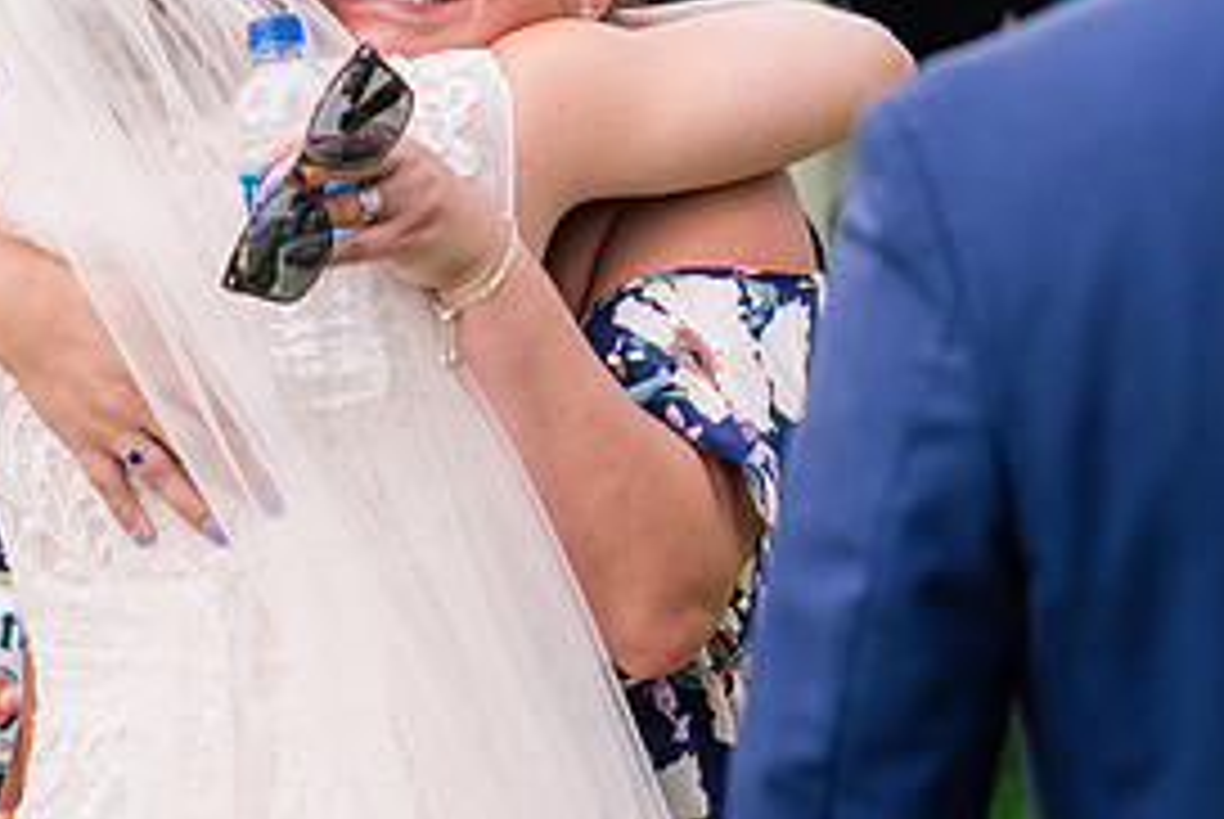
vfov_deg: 7.6
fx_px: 6160
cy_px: -34
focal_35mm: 181
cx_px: 531
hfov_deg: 11.3
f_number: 3.2
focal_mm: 85
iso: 500
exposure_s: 1/2000
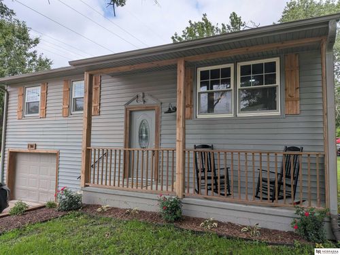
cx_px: 170
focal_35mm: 24
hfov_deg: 71.6
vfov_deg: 56.8
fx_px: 236
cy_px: 128
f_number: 1.7
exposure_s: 1/1511
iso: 29
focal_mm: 4.53
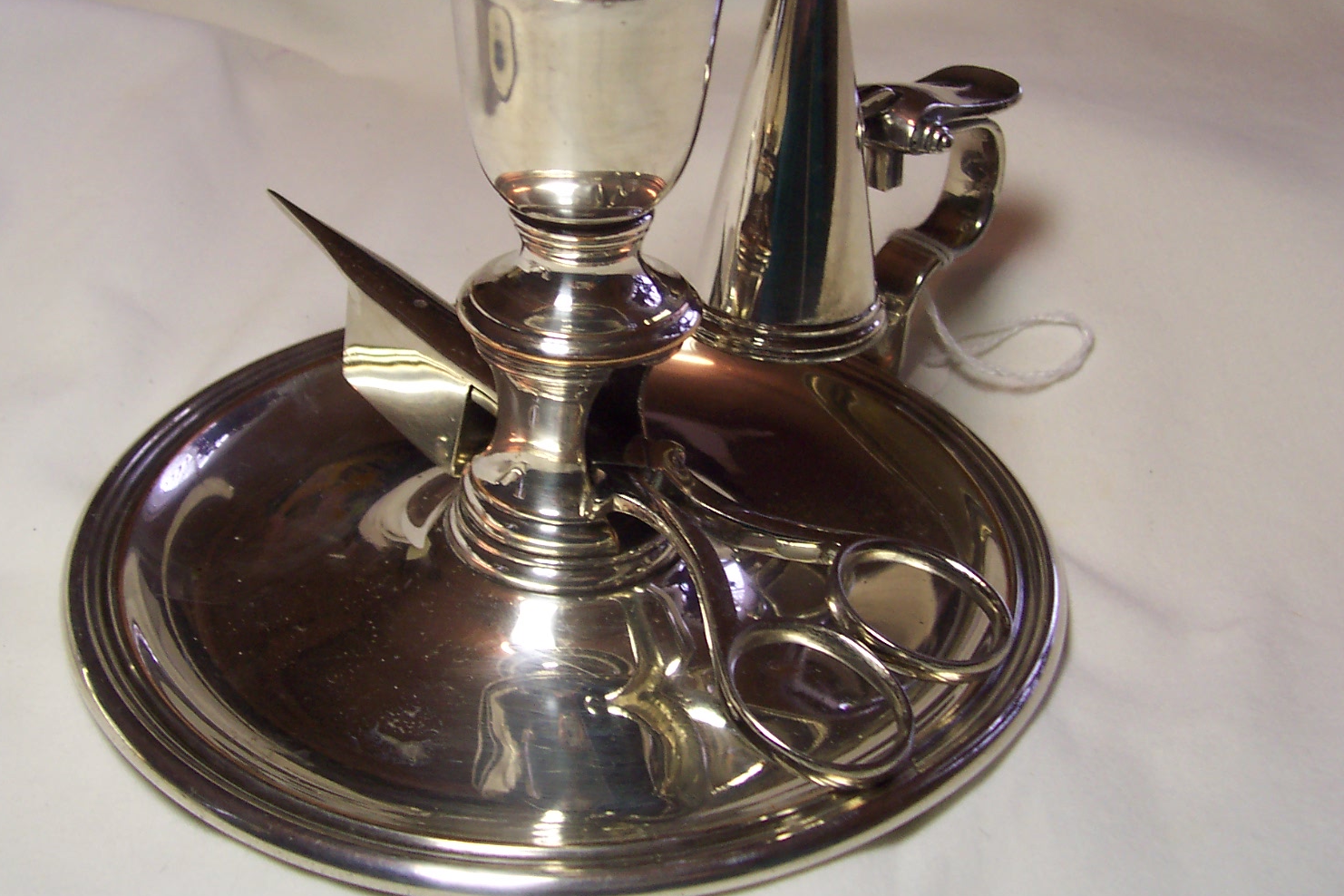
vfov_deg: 31.1
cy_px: 362
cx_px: 622
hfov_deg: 45.4
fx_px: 1605
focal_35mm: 43
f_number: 2.8
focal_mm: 5.6
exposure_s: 1/45
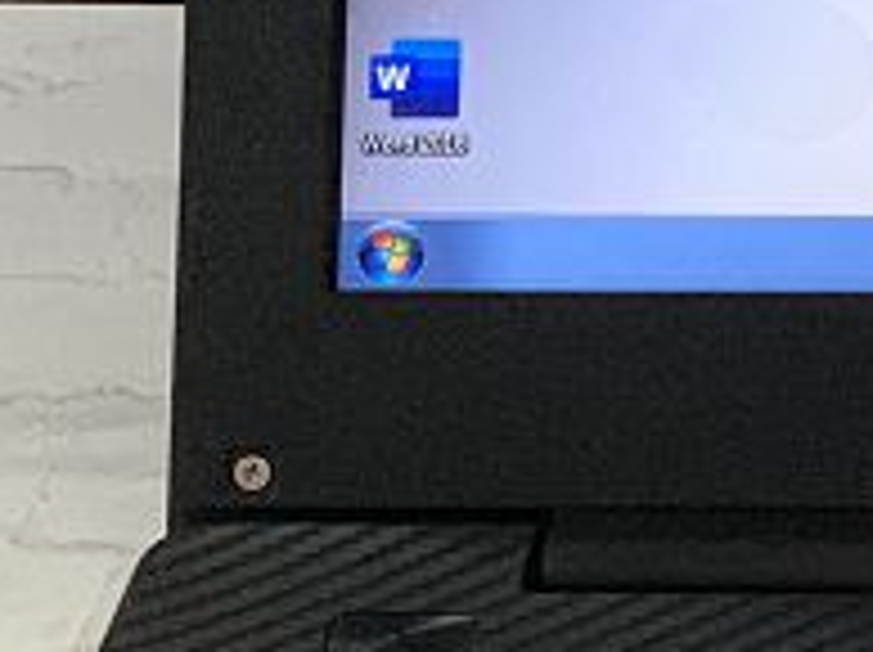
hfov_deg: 7.0
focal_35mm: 275
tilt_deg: -25.0
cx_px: 1724
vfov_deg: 5.4
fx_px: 6927
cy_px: 256
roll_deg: +0.0
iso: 250
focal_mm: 6
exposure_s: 1/49
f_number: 2.4
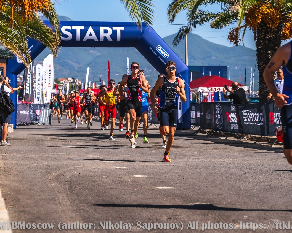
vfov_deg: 14.1
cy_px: 116
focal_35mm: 109
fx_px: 942
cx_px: 161
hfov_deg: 17.6
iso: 250
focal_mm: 96
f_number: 5
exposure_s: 1/4000
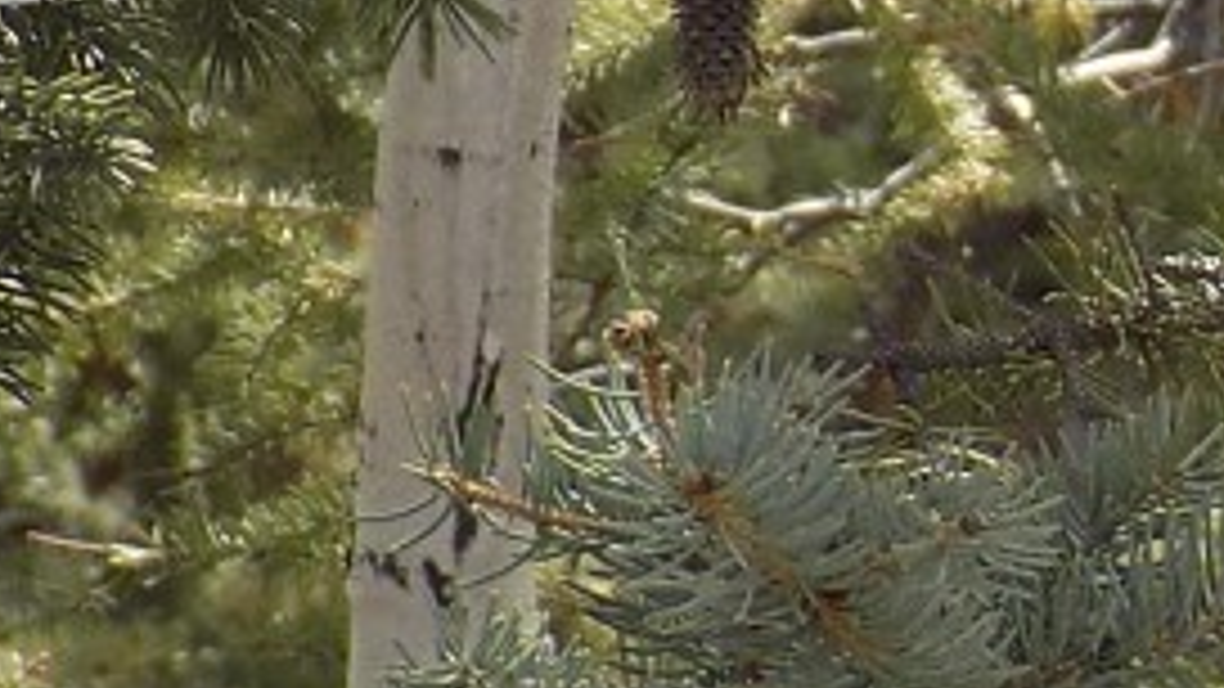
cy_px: 243
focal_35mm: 646
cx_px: 1872
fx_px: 20966
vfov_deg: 1.9
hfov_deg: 3.3
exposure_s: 1/100
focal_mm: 29.9
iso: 80
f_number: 5.3
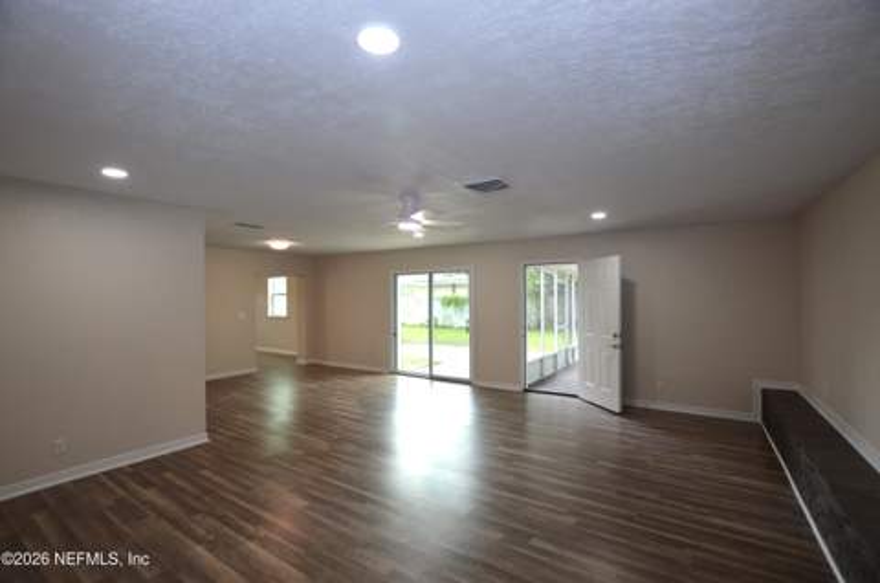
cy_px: 292
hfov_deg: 100.5
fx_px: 366
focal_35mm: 15
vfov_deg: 77.1
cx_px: 440
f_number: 4.5
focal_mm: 10
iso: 400
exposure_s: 1/100
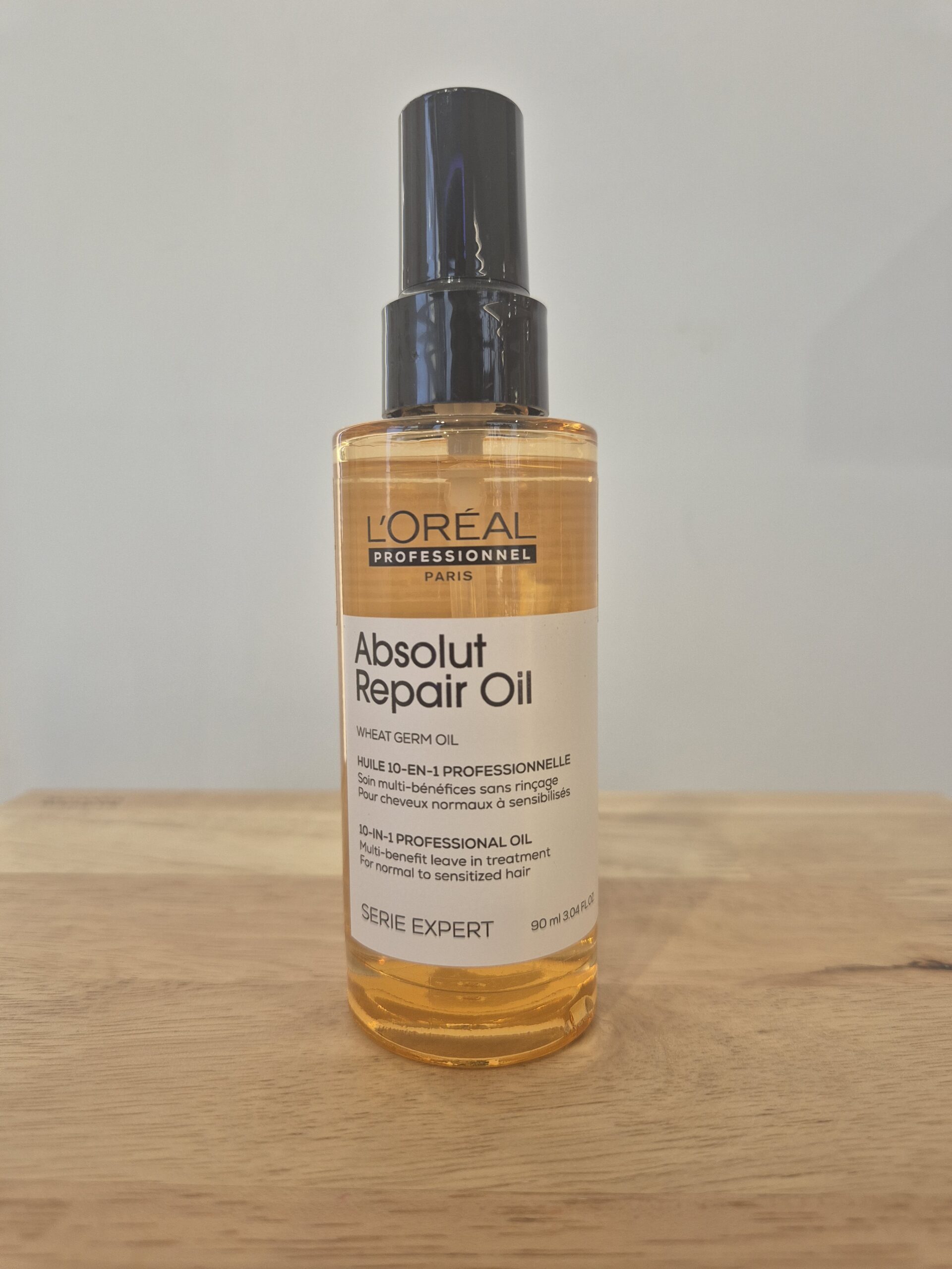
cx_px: 476
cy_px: 634
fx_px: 843
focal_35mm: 23
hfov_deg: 58.9
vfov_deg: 73.9
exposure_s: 1/62
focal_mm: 5.4
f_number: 1.8
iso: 80
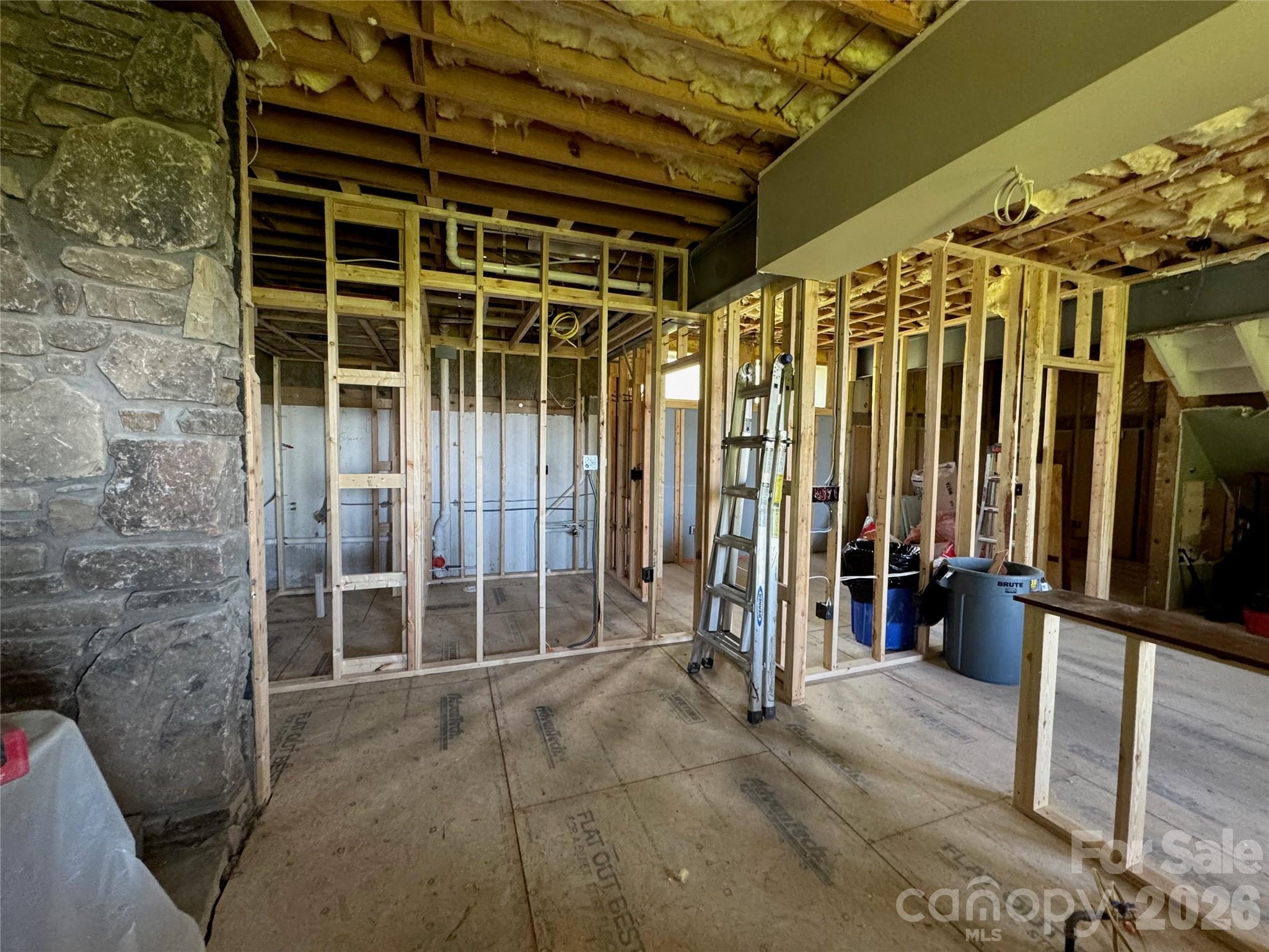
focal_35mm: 14
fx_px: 513
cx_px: 634
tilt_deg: -3.8
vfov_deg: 85.7
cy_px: 476
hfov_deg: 102.1
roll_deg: -0.7
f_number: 2.2
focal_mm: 2.22
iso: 500
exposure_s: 1/60
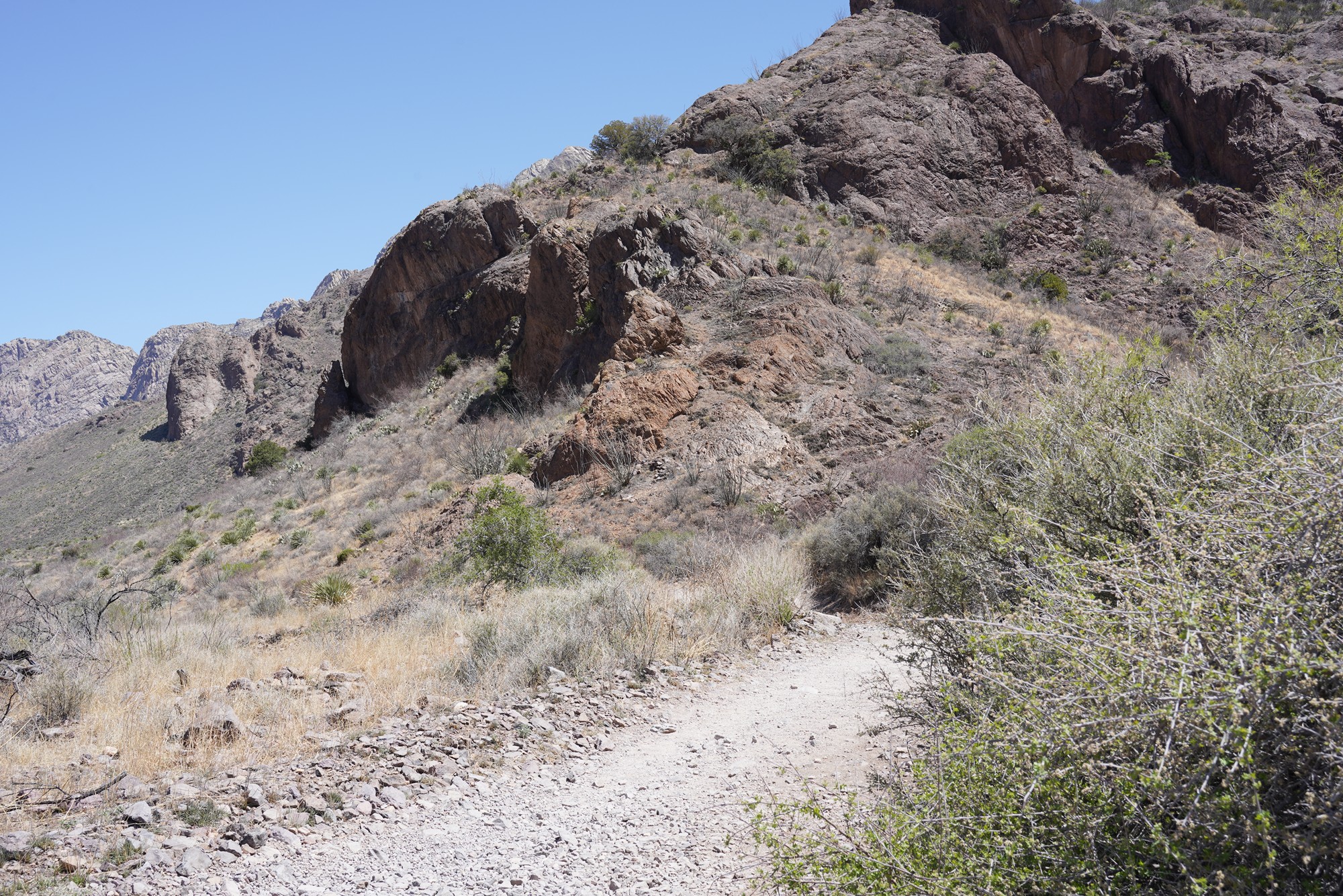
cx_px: 672
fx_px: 1567
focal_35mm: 42
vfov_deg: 31.9
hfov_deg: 46.4
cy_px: 448
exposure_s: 1/100
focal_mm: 42
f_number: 13
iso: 100
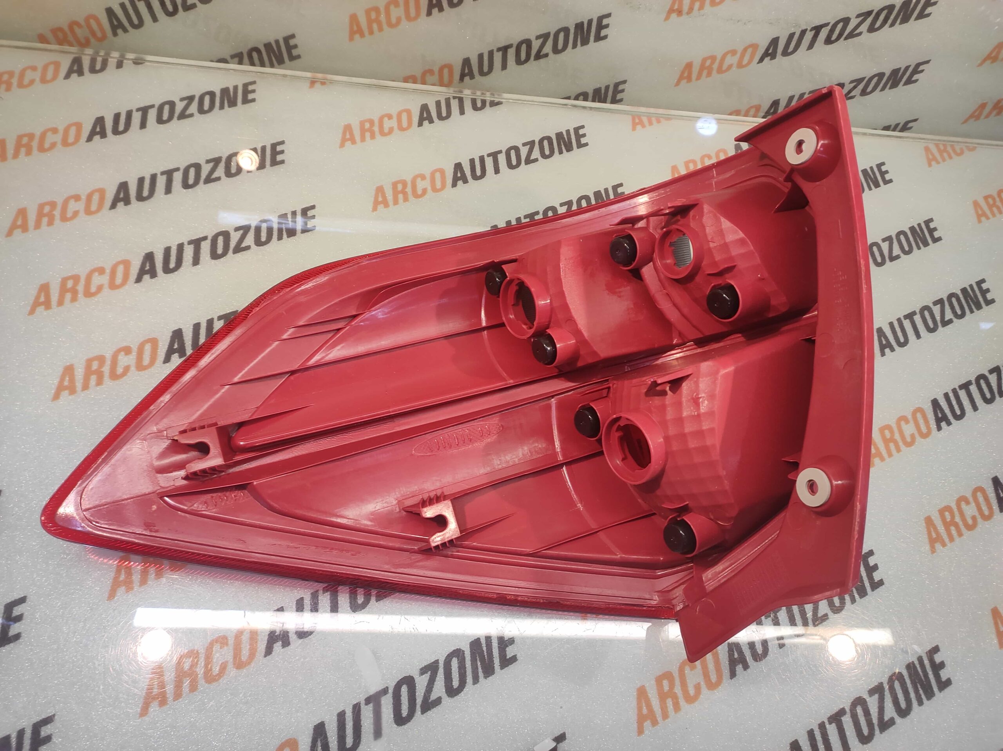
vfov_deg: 74.7
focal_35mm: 17
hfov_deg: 91.1
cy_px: 376
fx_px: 492
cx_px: 502
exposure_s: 1/33
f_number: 1.79
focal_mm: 4.74
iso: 144
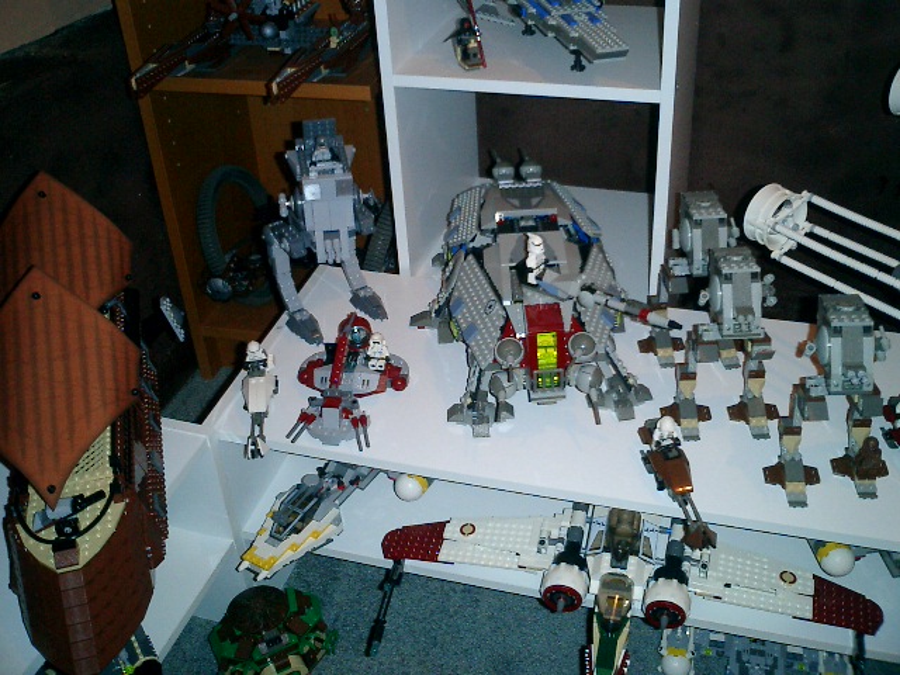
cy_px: 338
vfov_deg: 39.7
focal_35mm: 36
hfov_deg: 51.4
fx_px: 936
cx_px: 450
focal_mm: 7.5
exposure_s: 1/30
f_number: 3.2
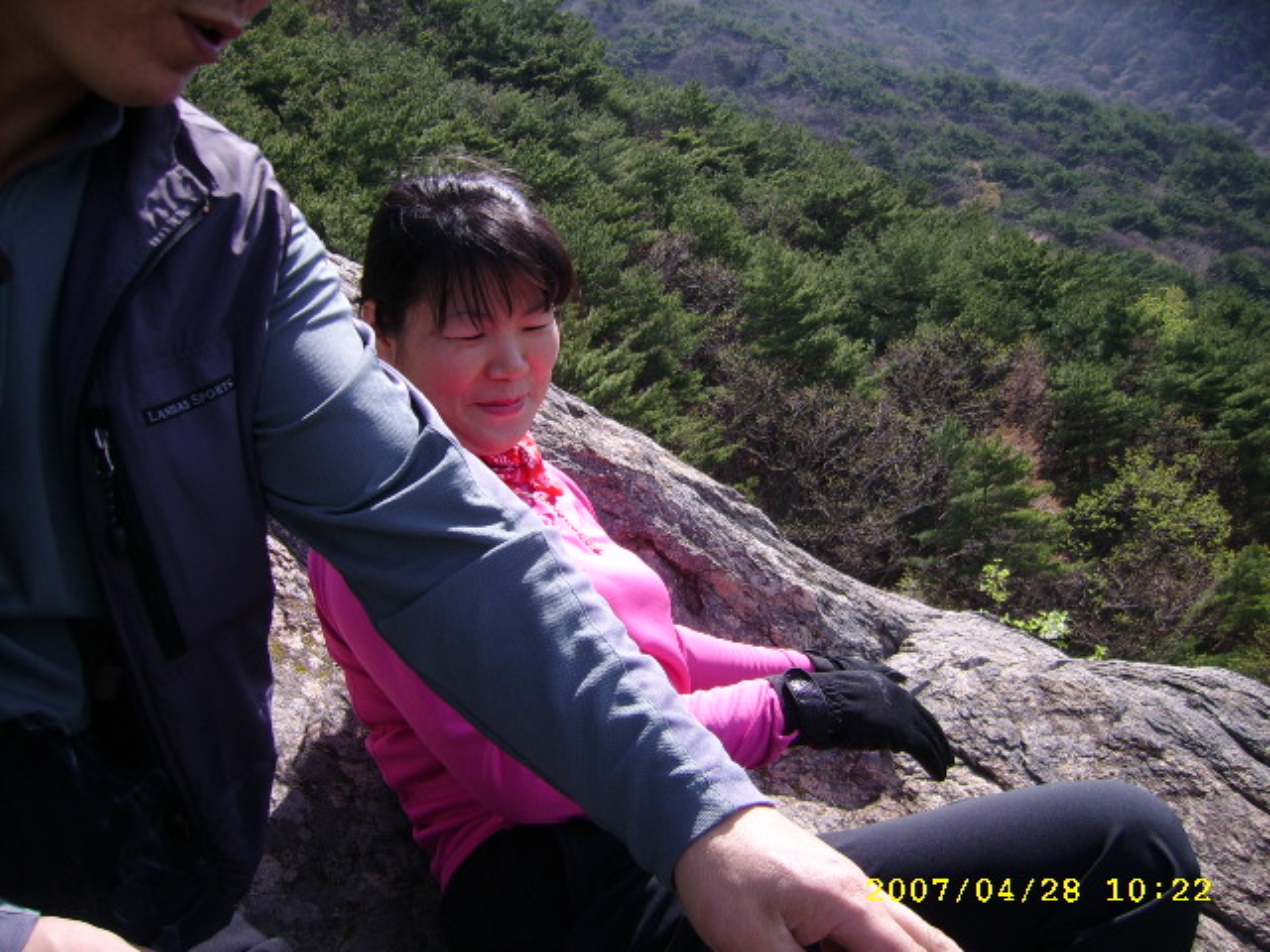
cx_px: 635
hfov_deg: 52.6
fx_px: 1284
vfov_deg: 40.7
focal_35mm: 35
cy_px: 476
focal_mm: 5.95
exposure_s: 1/648
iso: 50
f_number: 2.8
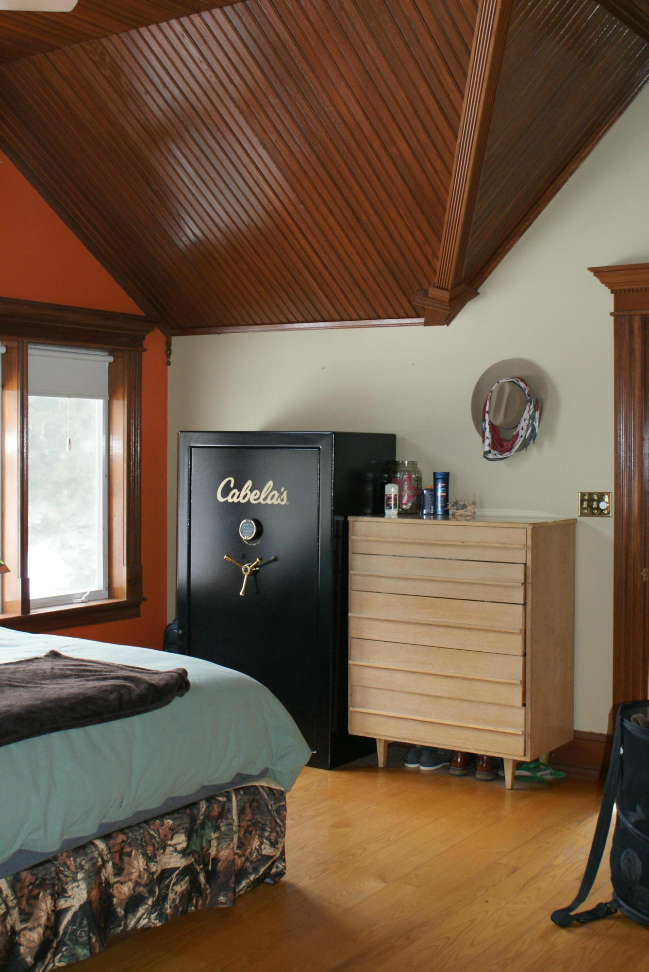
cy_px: 486
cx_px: 324
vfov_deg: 46.4
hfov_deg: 32.0
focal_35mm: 42
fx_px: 1134
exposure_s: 1/60
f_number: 5
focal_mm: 28
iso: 400
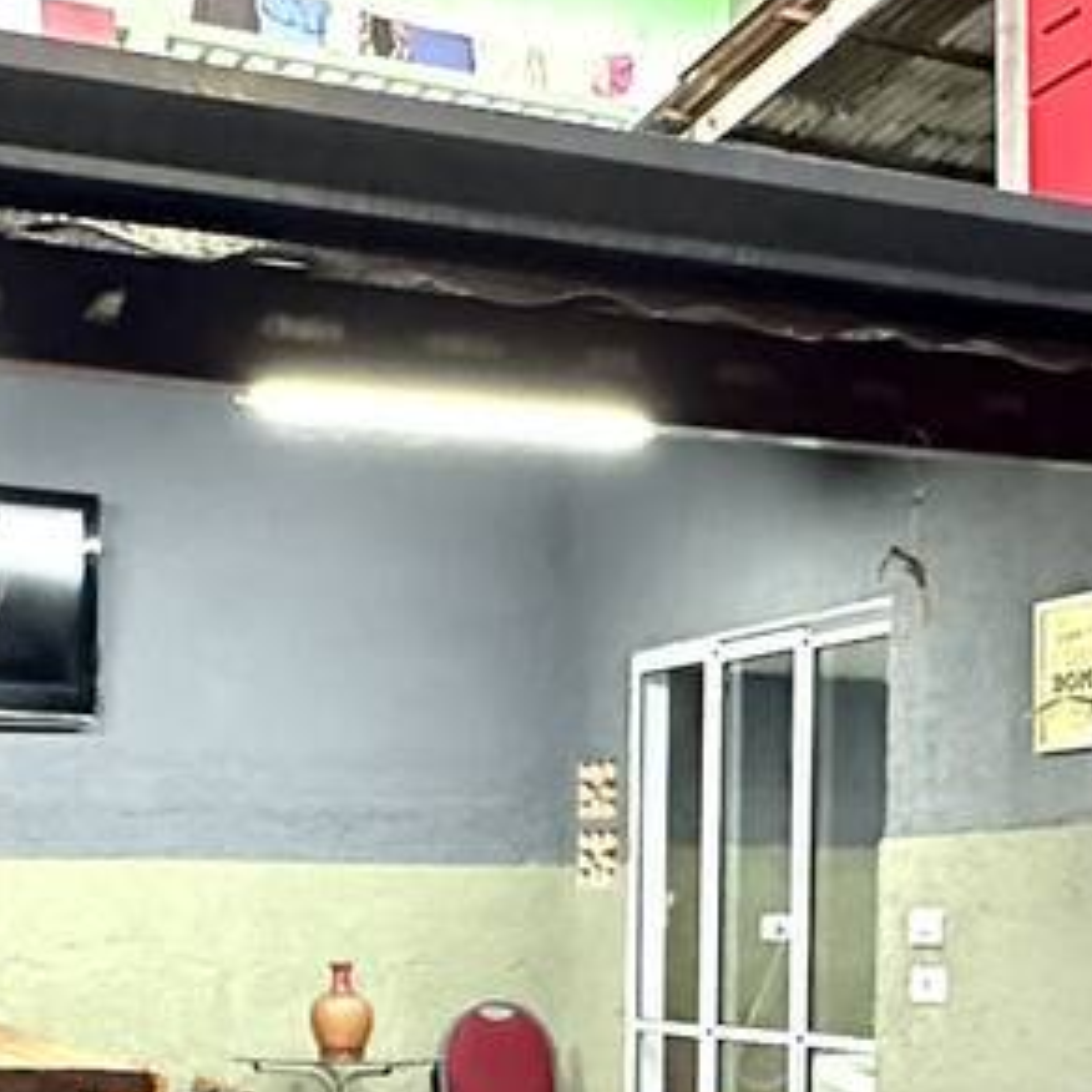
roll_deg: -0.3
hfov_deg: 28.0
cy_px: 1002
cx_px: 374
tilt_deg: -2.0
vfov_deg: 27.1
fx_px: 2177
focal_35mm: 61
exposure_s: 1/60
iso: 1250
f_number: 2.2
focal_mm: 2.22
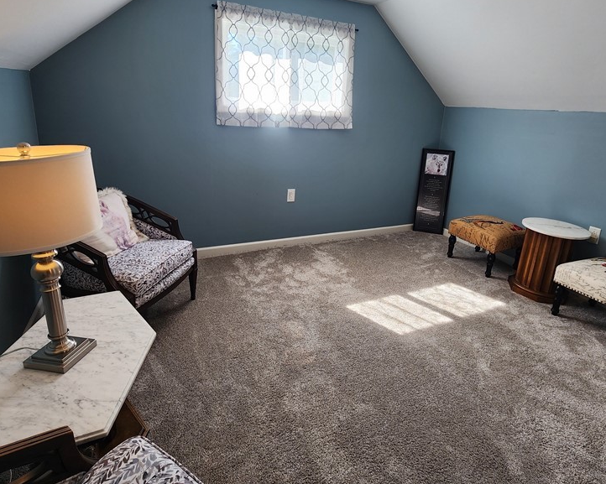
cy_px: 203
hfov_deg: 86.4
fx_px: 323
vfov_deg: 73.3
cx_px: 306
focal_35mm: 18
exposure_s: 1/60
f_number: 2.2
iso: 80
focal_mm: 2.2
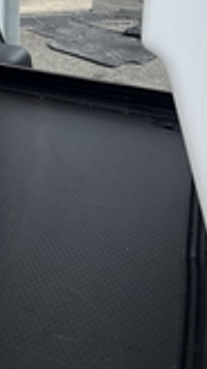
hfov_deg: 12.6
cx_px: -155
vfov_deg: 22.7
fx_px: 860
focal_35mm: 88
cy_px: -46
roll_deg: -0.9
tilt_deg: -15.4
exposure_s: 1/2457
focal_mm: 5.7
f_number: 1.5
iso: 50
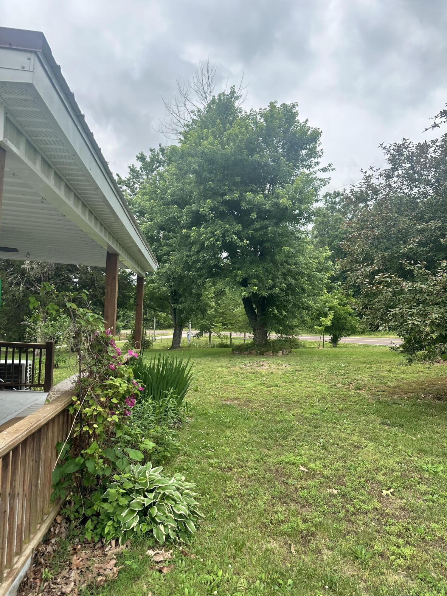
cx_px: 224
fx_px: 413
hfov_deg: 56.8
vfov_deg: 71.6
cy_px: 298
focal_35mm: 24
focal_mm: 6.86
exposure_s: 1/1812
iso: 80
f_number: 1.78
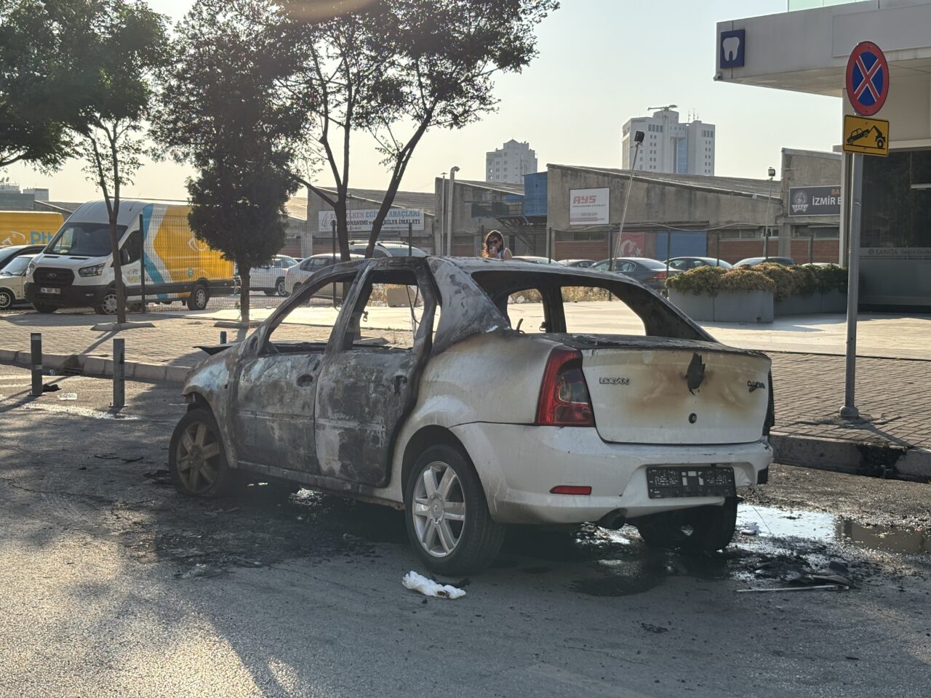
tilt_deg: -3.7
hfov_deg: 36.8
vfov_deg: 28.0
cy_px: 349
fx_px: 1399
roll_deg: -0.5
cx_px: 466
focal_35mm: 52
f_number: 1.6
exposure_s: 1/1543
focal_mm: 5.96
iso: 40
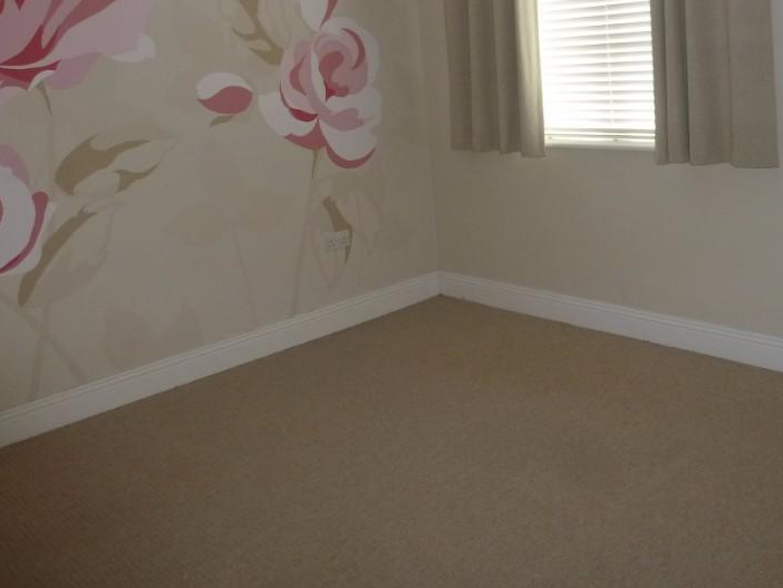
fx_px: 792
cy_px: 161
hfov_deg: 52.1
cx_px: 481
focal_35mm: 35
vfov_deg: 39.8
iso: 160
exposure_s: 1/60
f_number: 3.3
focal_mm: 4.3
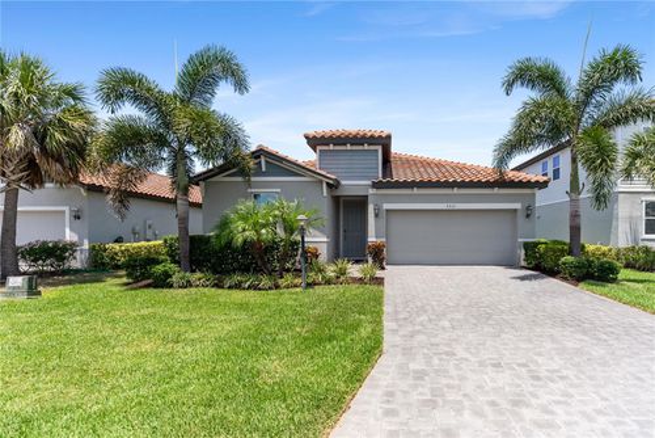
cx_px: 328
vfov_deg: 73.8
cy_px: 219
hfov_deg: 96.7
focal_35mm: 16
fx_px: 291
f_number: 2.8
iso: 320
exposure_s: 1/8000
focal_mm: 16
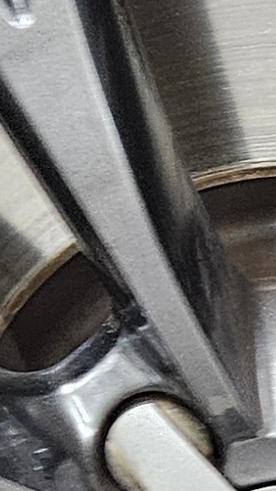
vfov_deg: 11.5
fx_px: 2436
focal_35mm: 187
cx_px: 381
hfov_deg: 6.4
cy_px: 435
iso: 640
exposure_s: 1/30
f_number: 1.8
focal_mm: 5.4
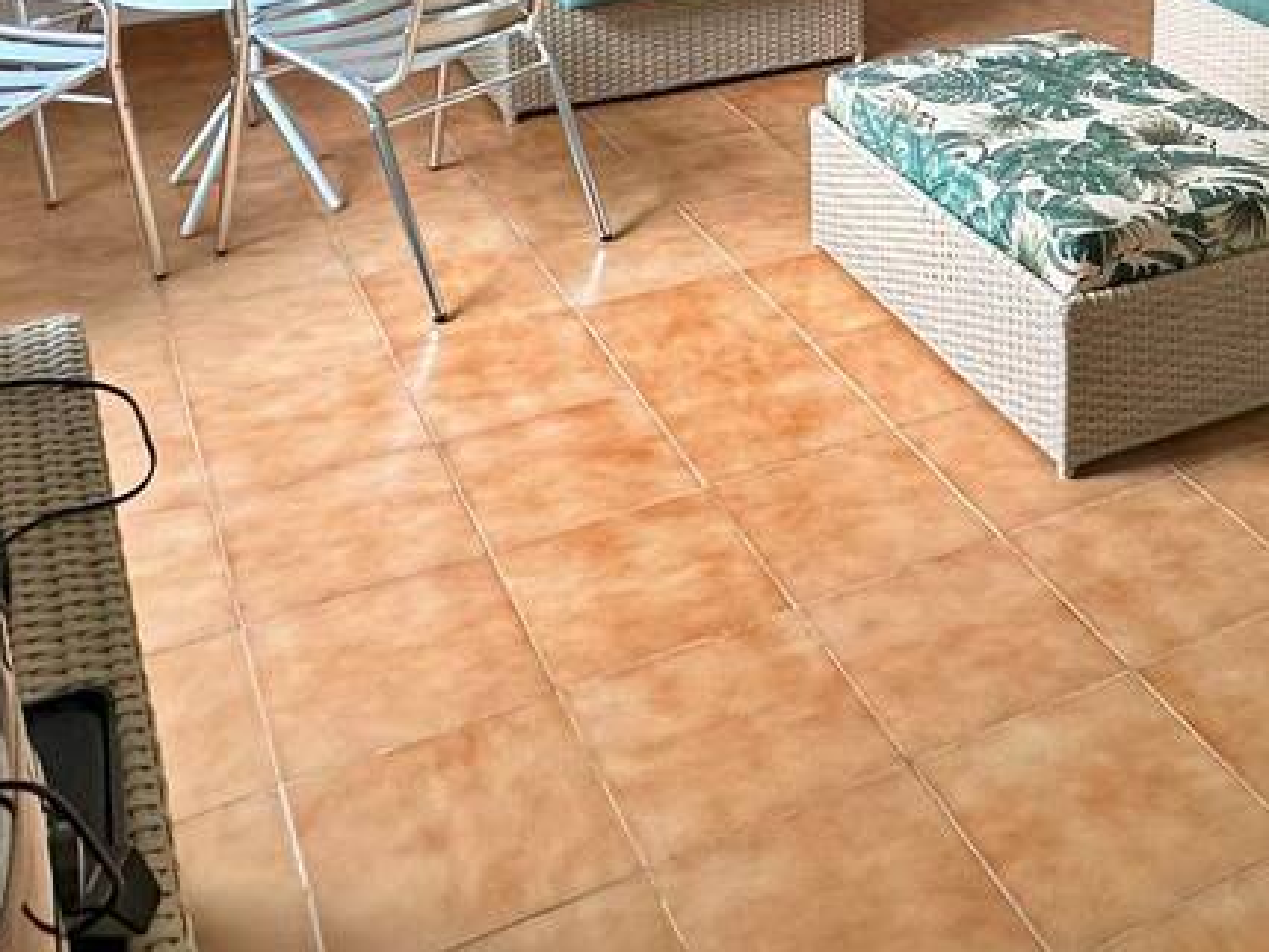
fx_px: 1723
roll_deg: -1.0
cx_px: 985
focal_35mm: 47
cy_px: -239
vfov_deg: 26.8
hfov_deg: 39.1
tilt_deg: -9.0
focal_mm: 2.22
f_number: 2.2
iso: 160
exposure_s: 1/120
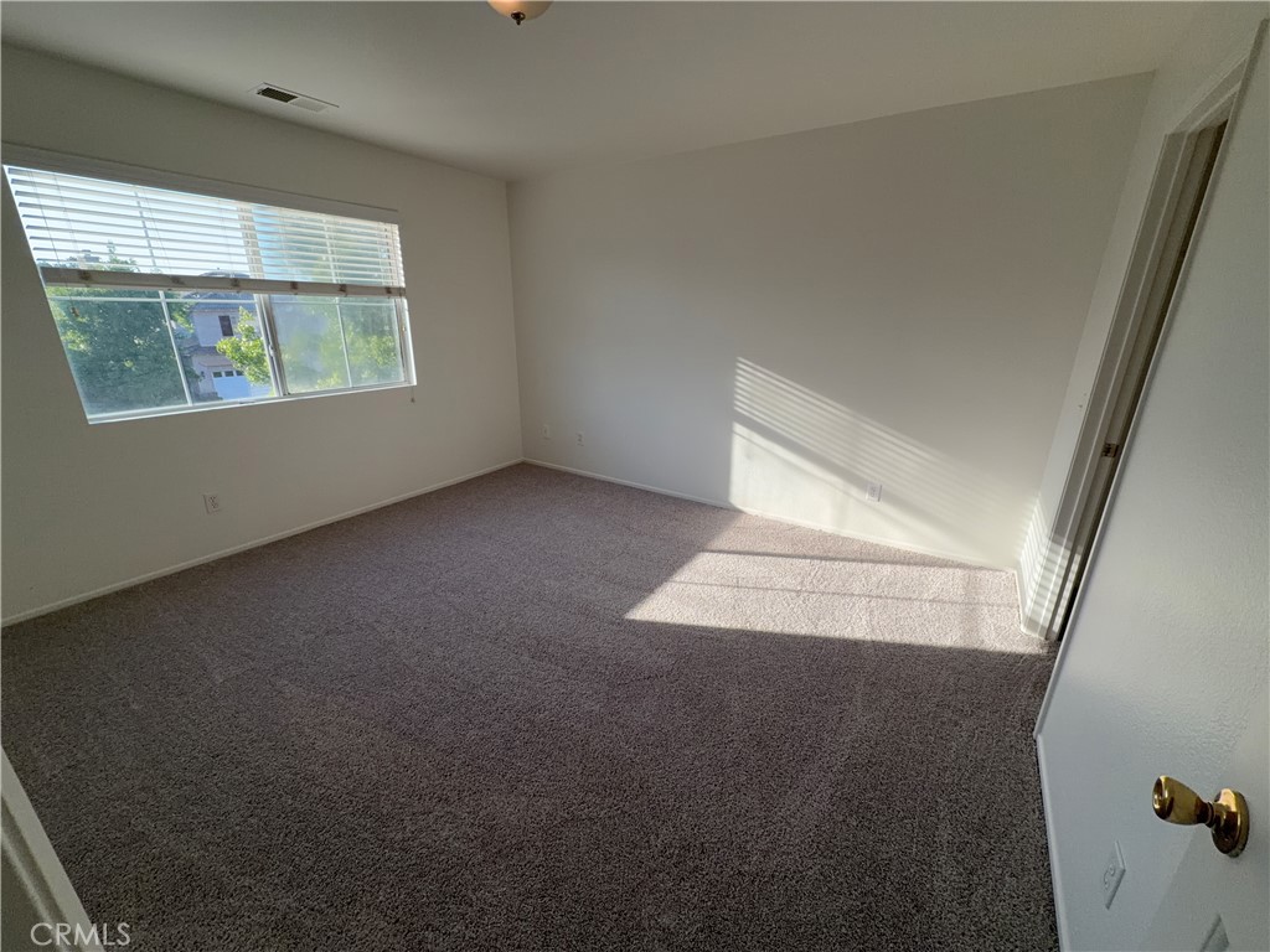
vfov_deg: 85.7
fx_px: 514
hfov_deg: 102.1
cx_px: 635
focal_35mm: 14
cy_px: 476
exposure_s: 1/383
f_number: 2.2
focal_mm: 2.22
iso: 50
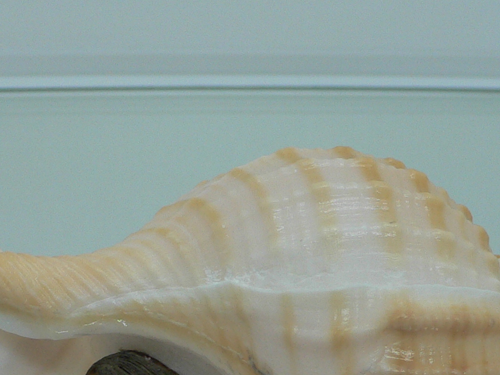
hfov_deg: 24.4
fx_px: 1156
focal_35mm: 80
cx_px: 268
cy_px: 354
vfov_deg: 18.1
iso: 80
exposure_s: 1/60
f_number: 2.8
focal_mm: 4.6
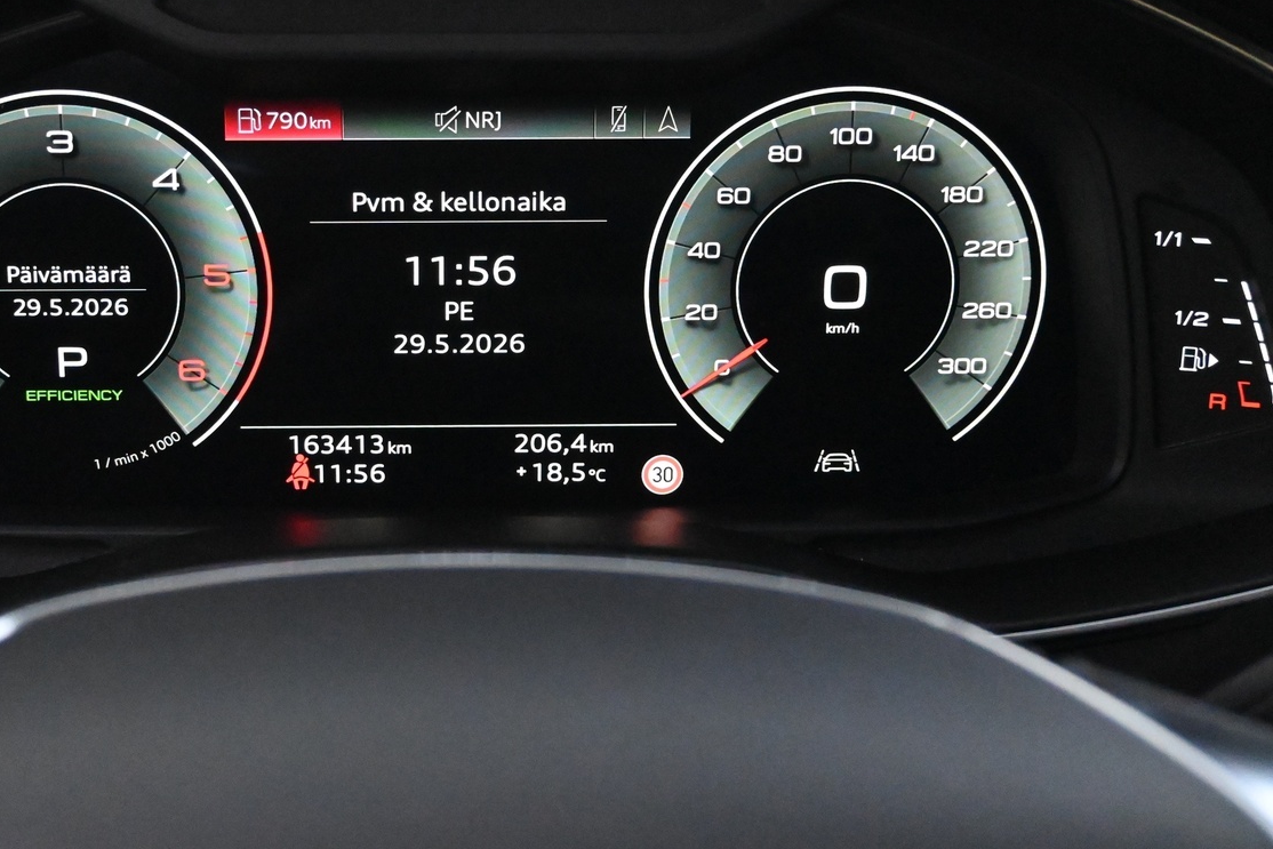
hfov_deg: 40.8
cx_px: 462
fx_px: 1697
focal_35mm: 48
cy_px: 259
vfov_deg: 27.8
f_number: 4
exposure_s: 1/40
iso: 10000
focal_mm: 22
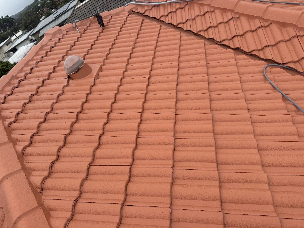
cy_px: 114
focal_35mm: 24
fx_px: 211
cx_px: 152
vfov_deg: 56.8
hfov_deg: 71.6
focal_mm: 6.76
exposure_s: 1/2833
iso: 80
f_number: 1.78
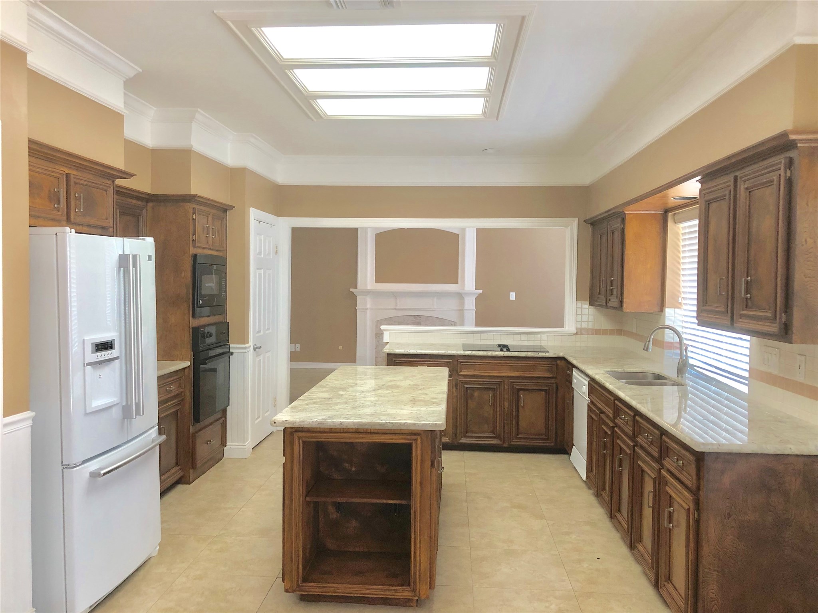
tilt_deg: -2.9
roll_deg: -0.8
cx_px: 409
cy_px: 306
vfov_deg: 49.7
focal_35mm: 28
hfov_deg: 63.4
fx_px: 662
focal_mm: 3.99
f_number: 1.8
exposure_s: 1/30
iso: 40
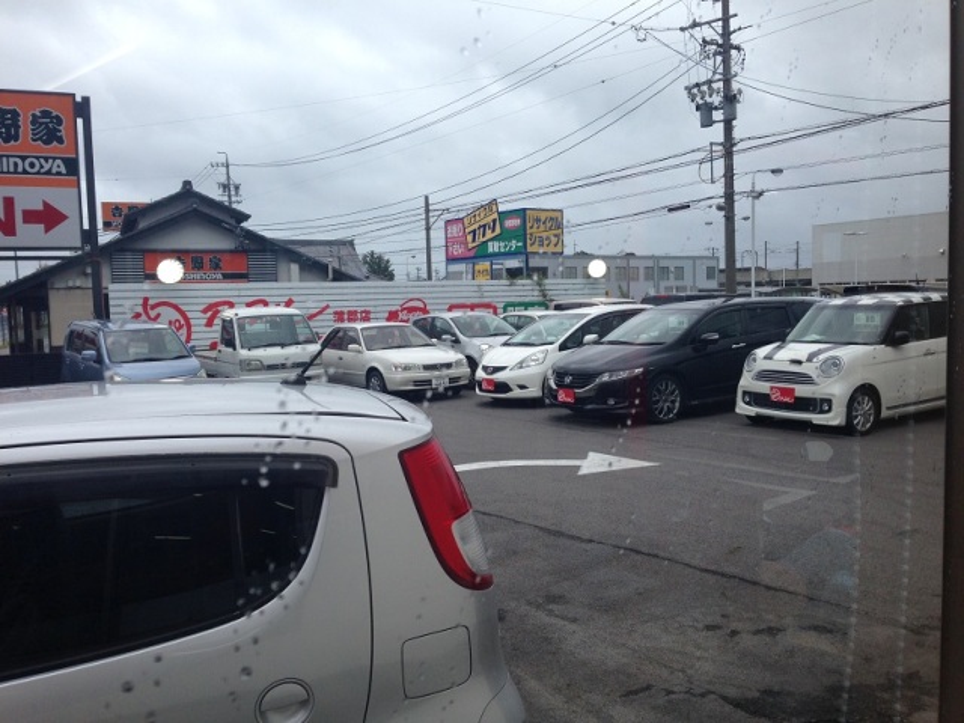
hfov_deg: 55.4
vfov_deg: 42.9
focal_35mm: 33
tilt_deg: -5.2
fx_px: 919
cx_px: 482
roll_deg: +2.9
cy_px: 362
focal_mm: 4.12
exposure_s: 1/985
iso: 50
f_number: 2.4
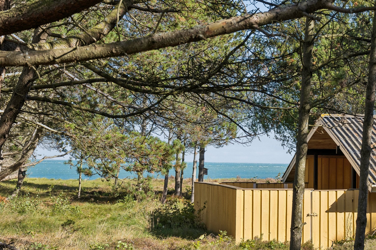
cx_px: 239
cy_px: 171
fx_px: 1243
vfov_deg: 11.5
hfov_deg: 17.2
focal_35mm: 119
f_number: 9
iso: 160
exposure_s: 1/400
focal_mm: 70
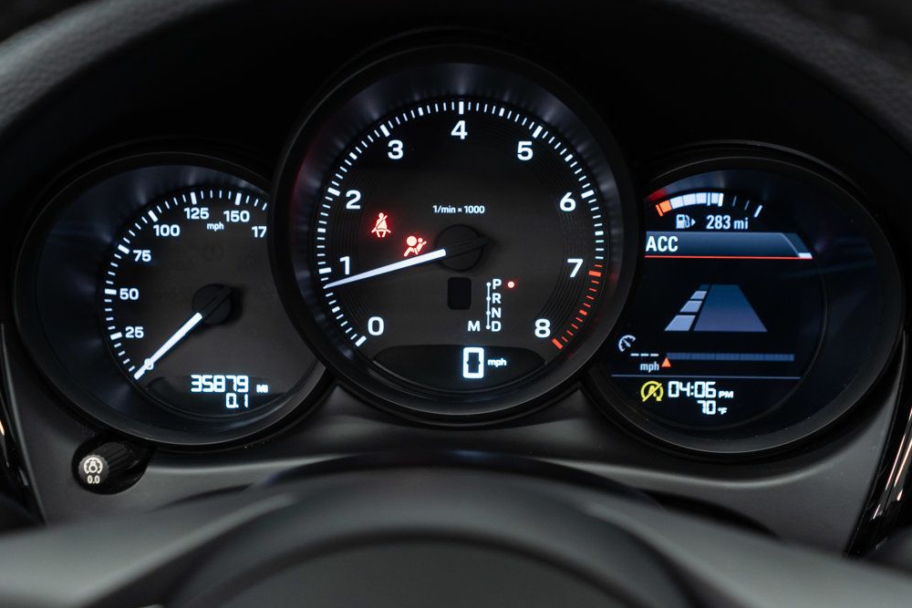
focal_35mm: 43
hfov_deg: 45.4
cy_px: 309
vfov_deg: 31.2
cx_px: 461
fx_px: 1089
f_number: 3.2
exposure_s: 1/50
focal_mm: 28
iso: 1000
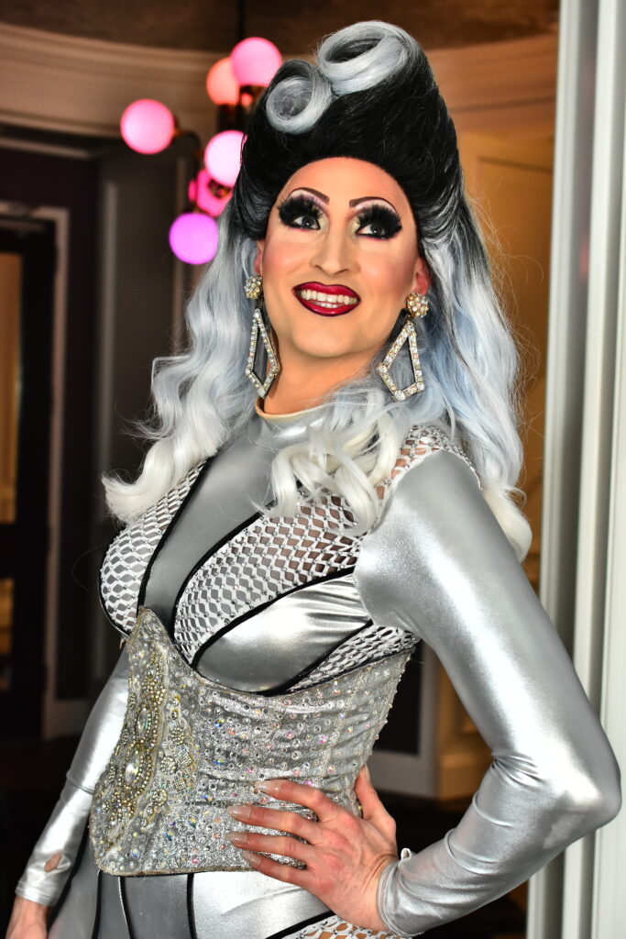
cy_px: 470
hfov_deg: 25.8
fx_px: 1369
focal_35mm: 52
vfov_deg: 37.8
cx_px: 313
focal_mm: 35
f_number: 2.8
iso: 800
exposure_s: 1/125
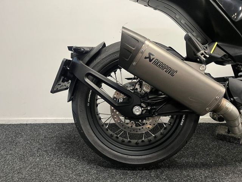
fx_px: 182
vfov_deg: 53.1
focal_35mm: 26
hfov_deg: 67.3
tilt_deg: -11.0
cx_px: 121
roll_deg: +1.1
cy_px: 91
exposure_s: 1/50
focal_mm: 5.1
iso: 160
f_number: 1.6
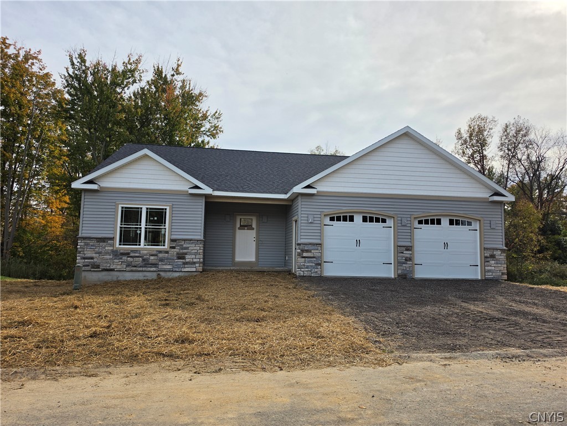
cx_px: 284
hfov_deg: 73.9
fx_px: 377
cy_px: 213
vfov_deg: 58.9
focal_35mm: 23
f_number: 1.4
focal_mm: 6.5
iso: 32
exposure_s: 1/7939
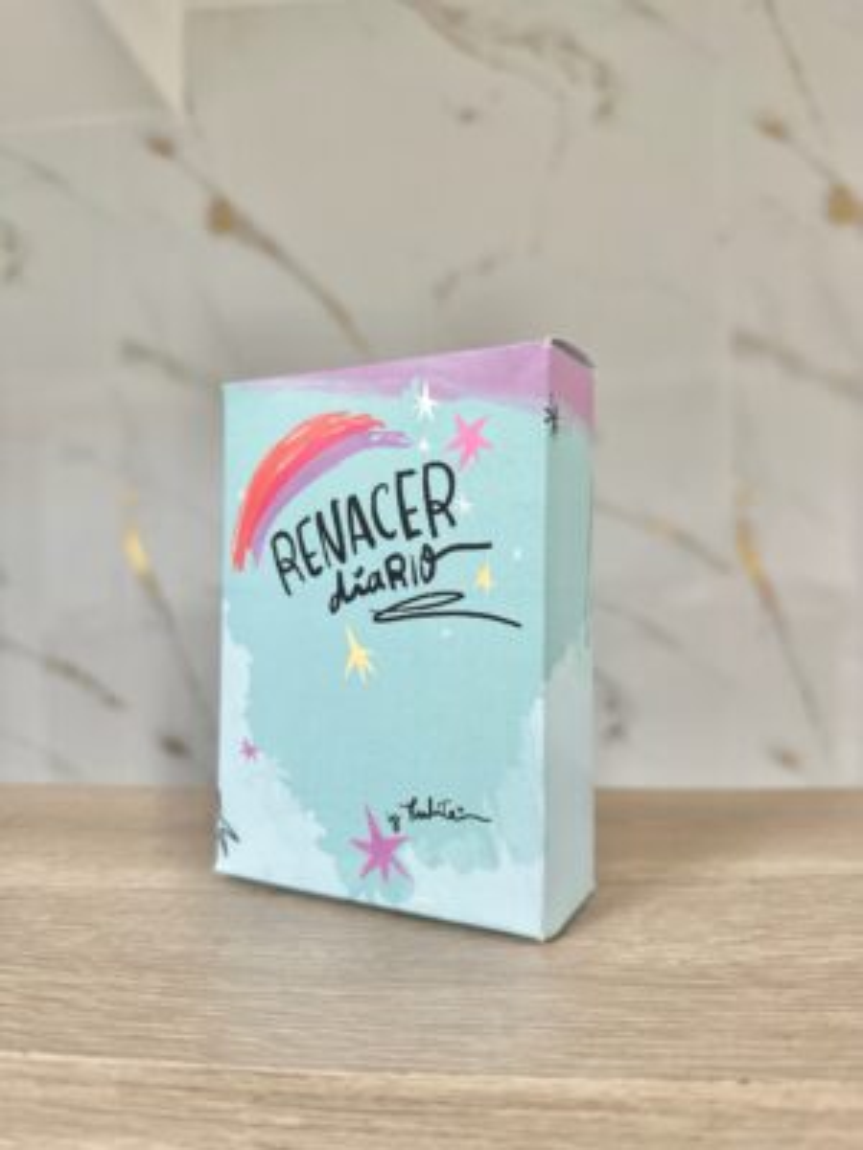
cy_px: 575
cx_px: 432
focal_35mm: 24
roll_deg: +0.9
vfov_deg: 71.6
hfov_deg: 56.8
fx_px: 798
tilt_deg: -1.3
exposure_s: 1/60
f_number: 1.78
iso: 125
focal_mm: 6.86
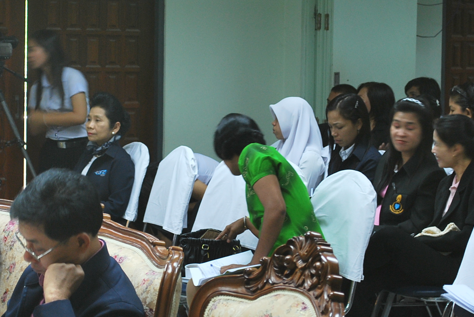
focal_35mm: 107
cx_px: 184
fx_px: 1410
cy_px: 131
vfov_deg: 12.8
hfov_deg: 19.1
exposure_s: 1/10
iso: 400
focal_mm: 44
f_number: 5.6
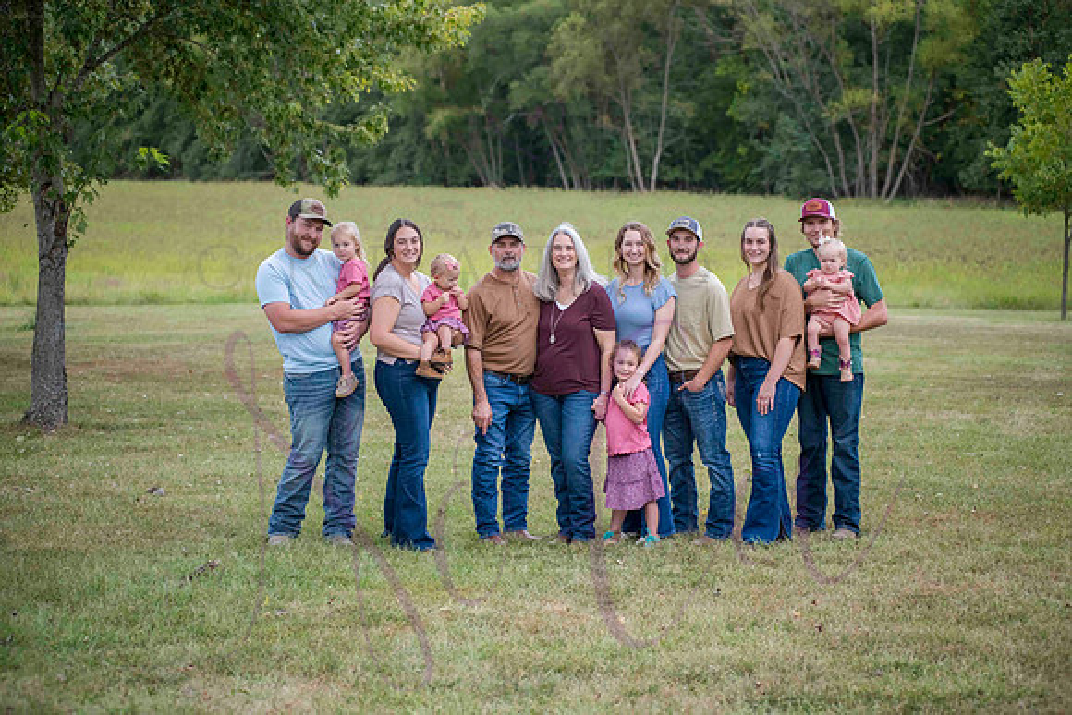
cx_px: 536
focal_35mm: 80
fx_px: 2383
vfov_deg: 17.1
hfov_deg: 25.4
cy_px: 358
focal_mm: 80
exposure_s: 1/500
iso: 400
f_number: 4.5
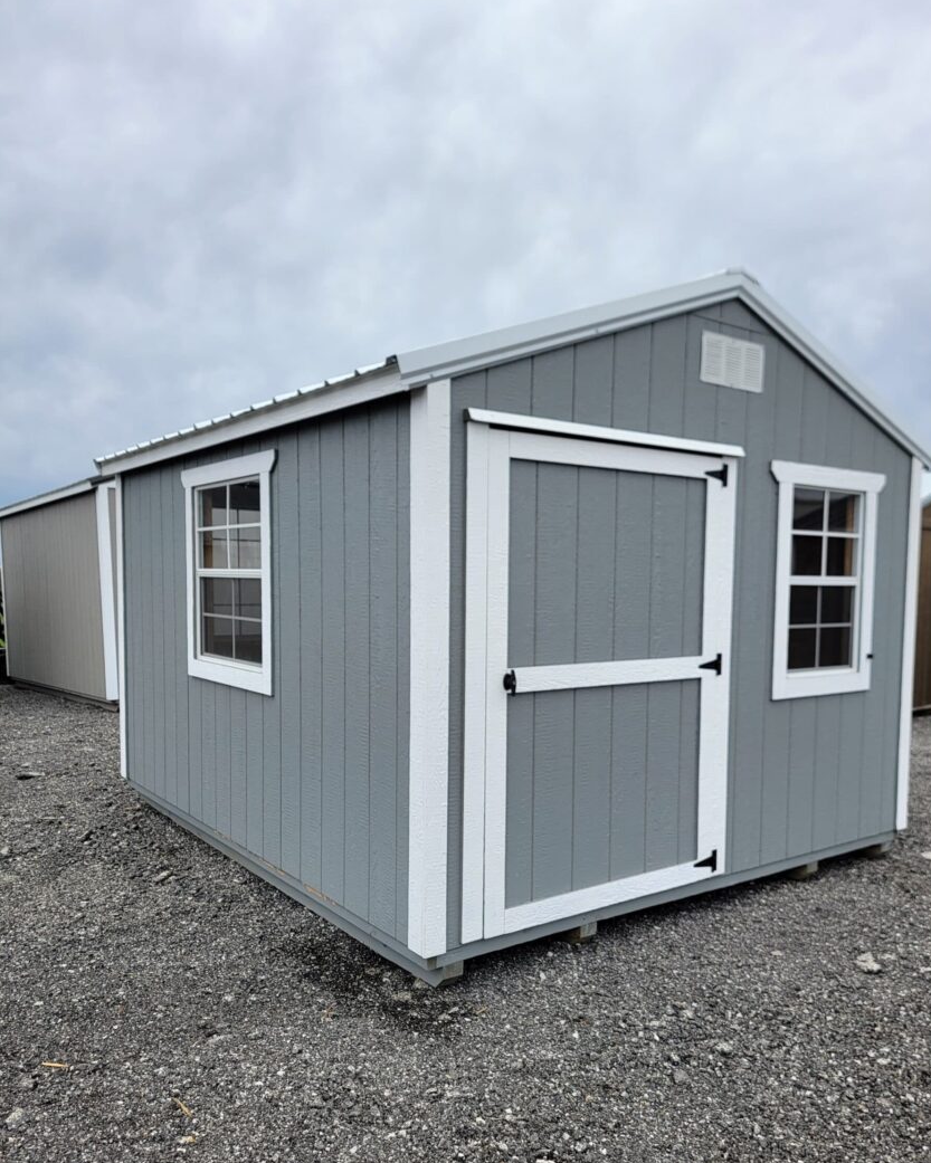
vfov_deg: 63.9
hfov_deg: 53.1
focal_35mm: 27
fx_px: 930
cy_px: 647
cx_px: 502
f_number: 1.8
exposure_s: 1/446
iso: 16
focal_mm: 6.7
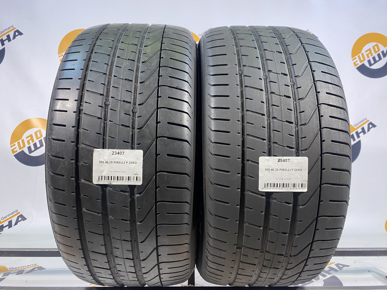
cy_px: 145
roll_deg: -0.3
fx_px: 291
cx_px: 194
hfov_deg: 67.3
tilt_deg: +1.3
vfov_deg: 53.1
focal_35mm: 26
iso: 64
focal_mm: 4.25
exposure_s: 1/50
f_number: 1.8
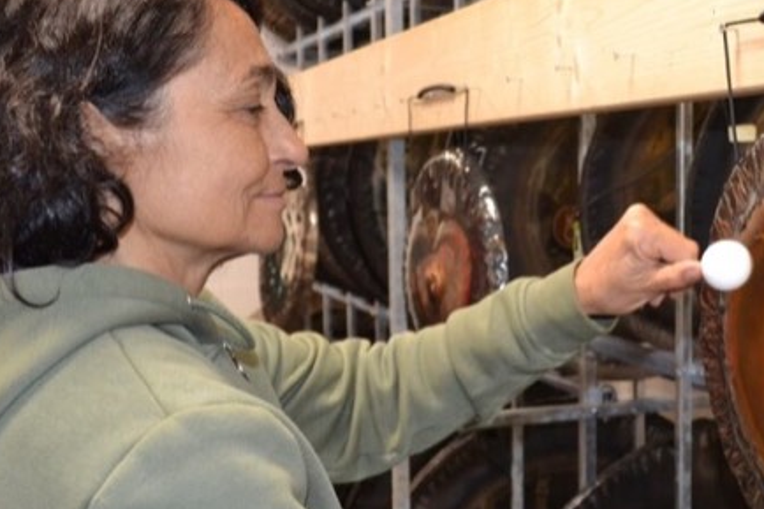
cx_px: 558
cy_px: 265
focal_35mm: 56
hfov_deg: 35.0
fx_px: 1188
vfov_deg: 24.2
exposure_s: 1/60
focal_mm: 18
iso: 1600
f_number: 3.5
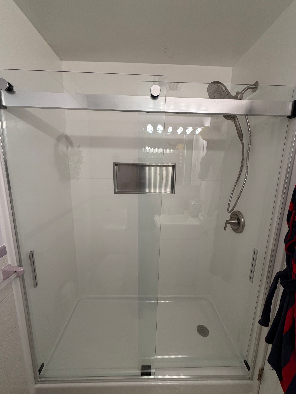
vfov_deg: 102.1
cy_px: 197
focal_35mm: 14
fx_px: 160
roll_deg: -1.4
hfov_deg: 85.7
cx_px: 148
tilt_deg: -11.0
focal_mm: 2.22
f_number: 2.2
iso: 250
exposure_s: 1/120
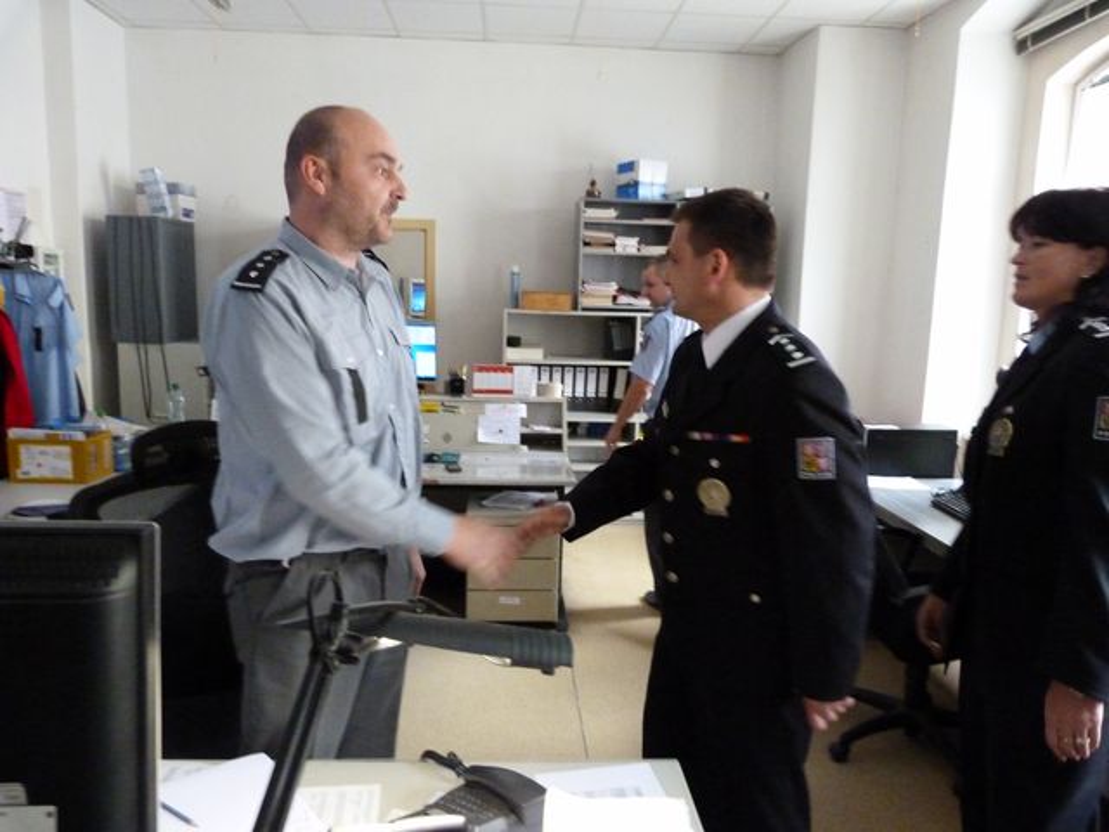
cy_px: 416
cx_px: 554
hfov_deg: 69.4
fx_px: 801
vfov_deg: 54.9
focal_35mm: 25
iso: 800
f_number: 2.8
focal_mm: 4.5
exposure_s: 1/50
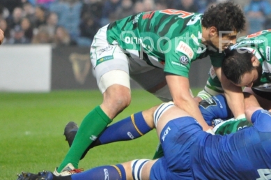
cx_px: 234
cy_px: 46
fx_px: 6493
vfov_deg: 1.6
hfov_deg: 2.4
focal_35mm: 864
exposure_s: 1/320
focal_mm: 280
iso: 3200
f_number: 5.6
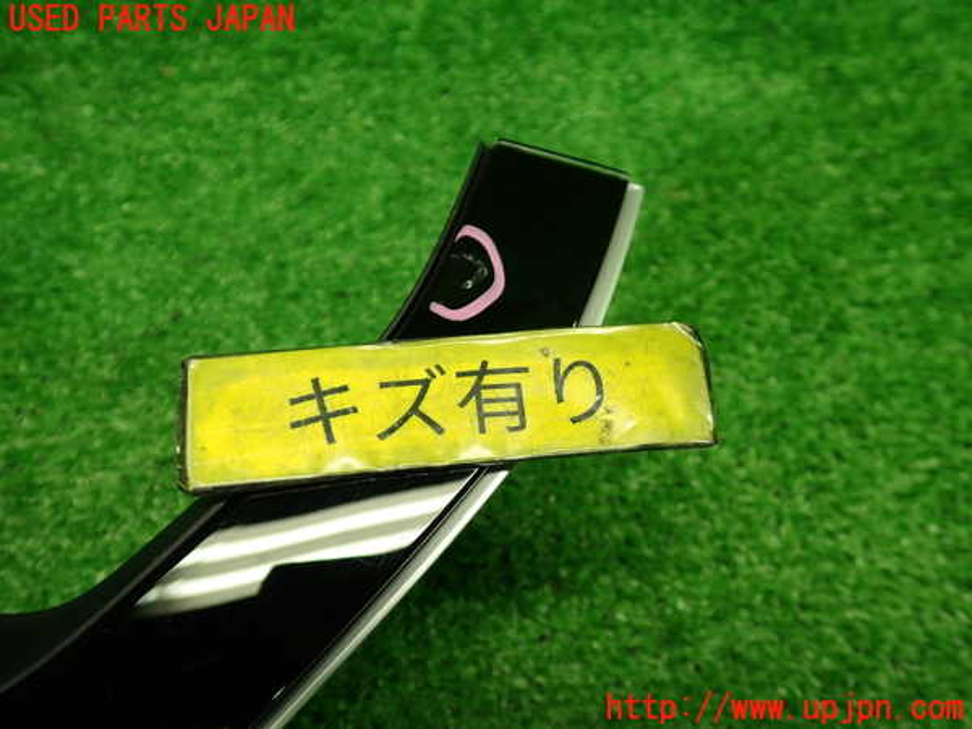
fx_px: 842
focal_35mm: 30
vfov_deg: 46.8
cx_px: 486
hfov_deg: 60.0
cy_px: 364
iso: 200
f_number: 2.3
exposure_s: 1/50
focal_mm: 5.4
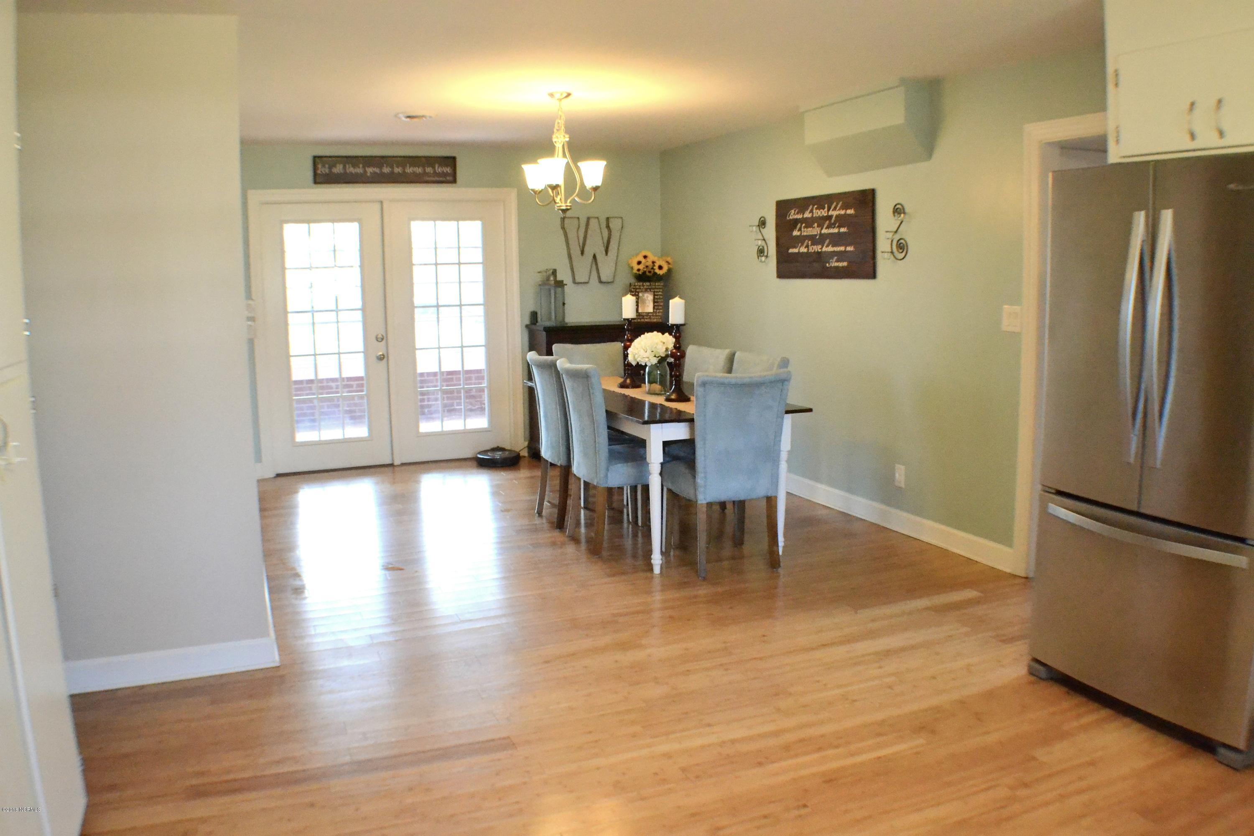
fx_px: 1254
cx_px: 627
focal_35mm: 36
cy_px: 418
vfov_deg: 36.9
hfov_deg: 53.1
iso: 3200
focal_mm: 24
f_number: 4
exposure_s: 1/250
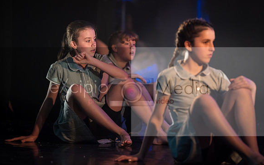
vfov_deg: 5.8
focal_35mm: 225
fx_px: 1619
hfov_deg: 9.3
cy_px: 76
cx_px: 137
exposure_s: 1/250
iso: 2500
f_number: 2.8
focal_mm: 200
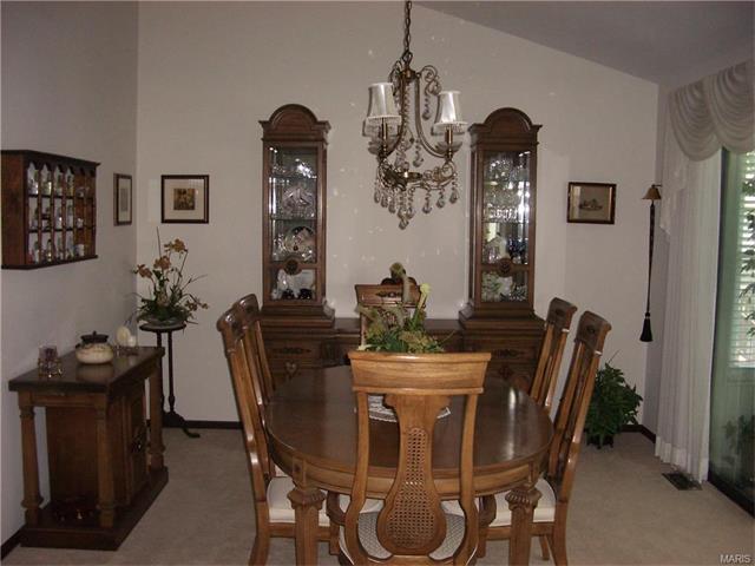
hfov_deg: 52.6
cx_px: 378
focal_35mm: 35
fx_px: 763
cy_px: 283
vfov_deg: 40.7
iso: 200
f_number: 2.6
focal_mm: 5.8
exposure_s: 1/60
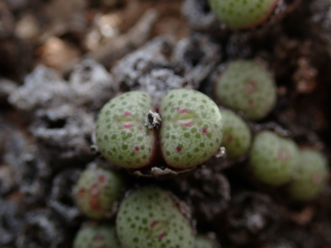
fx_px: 583
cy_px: 124
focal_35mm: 61
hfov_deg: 31.7
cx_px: 166
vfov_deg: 24.0
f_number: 5
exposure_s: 1/250
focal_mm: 11.01
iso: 200
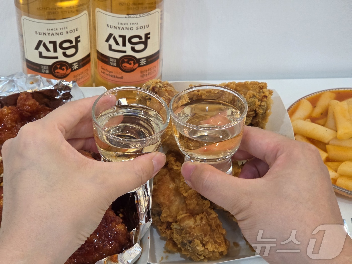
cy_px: 132
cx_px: 176
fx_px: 702
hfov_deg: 28.2
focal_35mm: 69
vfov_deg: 21.3
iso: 320
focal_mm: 7
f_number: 2.4
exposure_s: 1/120
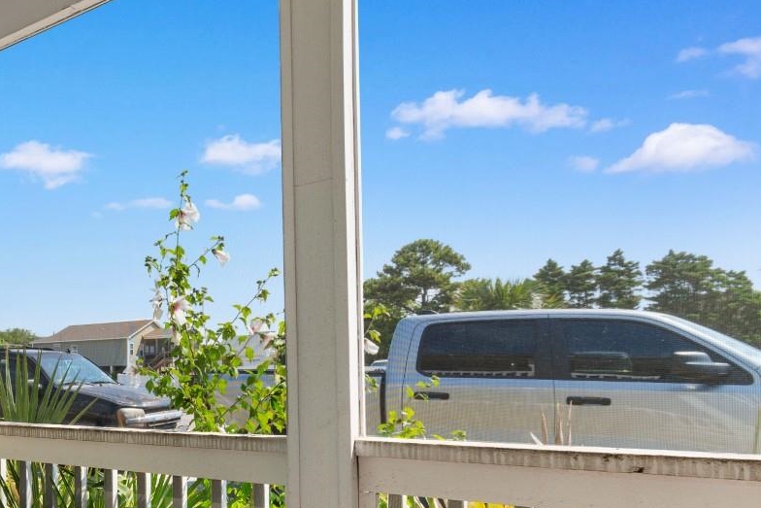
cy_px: 383
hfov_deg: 49.6
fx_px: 655
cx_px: 6
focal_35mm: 31
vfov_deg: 41.1
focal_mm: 10
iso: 100
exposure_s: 1/160
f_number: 6.3
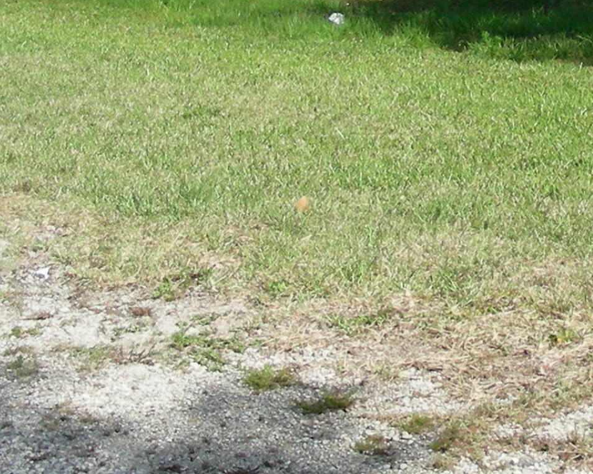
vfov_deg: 12.8
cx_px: 665
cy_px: -140
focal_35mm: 117
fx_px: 2054
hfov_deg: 15.9
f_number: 4
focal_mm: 6.3
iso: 50
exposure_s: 1/500
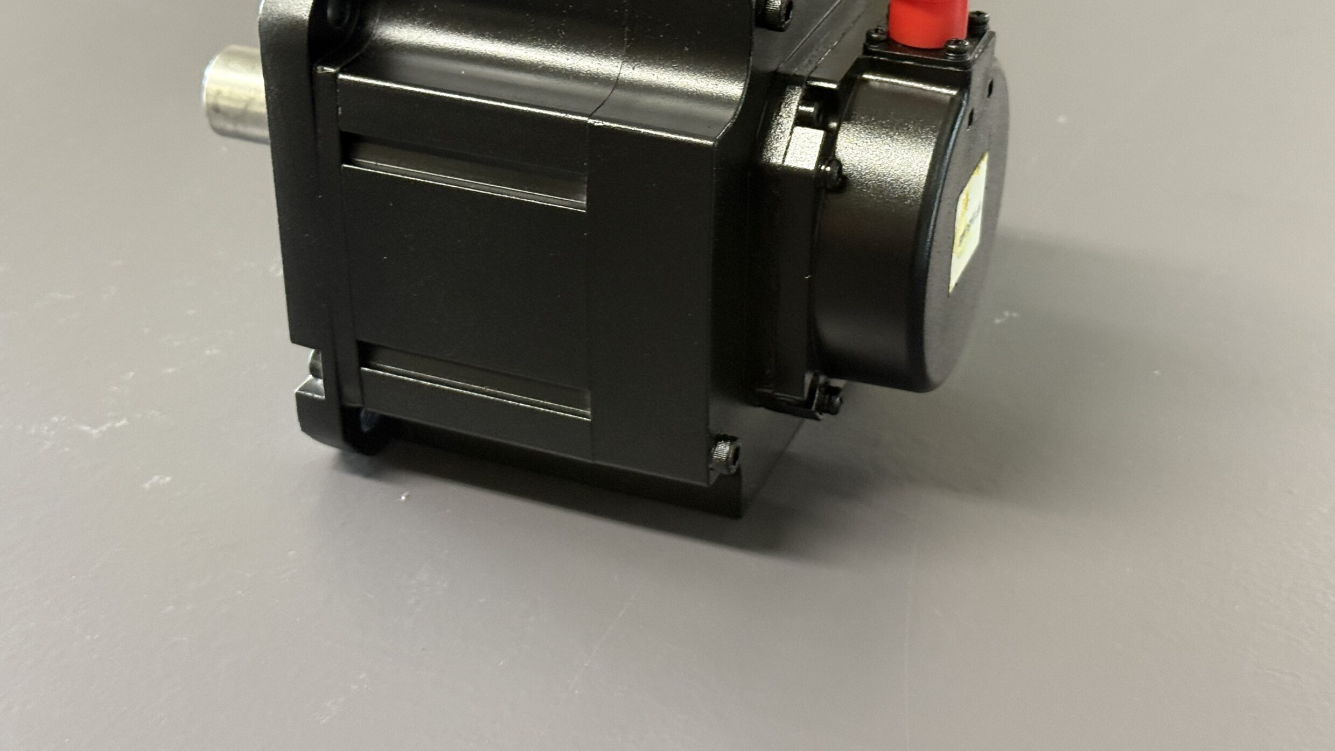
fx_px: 1912
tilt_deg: -28.9
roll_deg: +0.7
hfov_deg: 38.5
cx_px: 655
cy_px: 278
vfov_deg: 22.2
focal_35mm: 54
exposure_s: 1/33
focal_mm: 6.76
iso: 400
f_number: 1.78
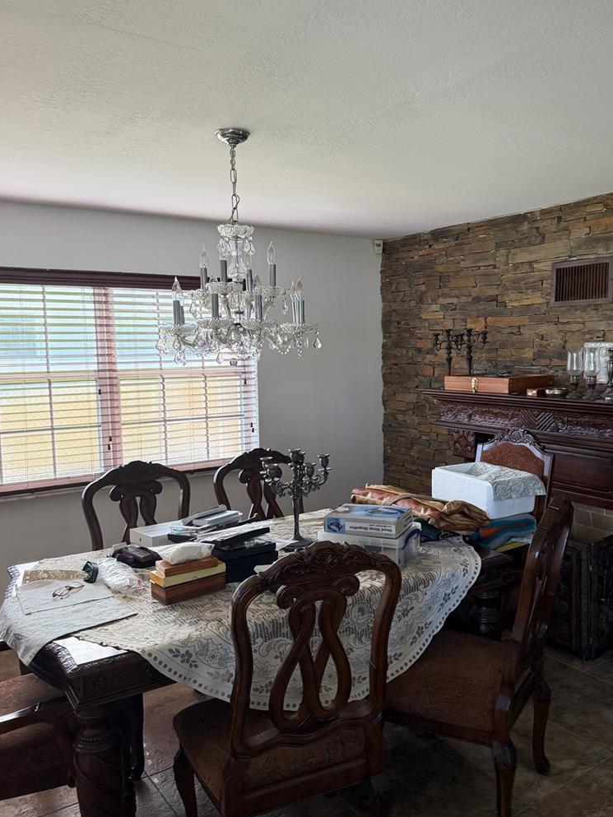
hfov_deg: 48.0
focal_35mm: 29
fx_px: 685
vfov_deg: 61.7
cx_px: 358
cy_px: 414
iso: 250
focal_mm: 6.76
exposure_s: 1/120
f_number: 1.78
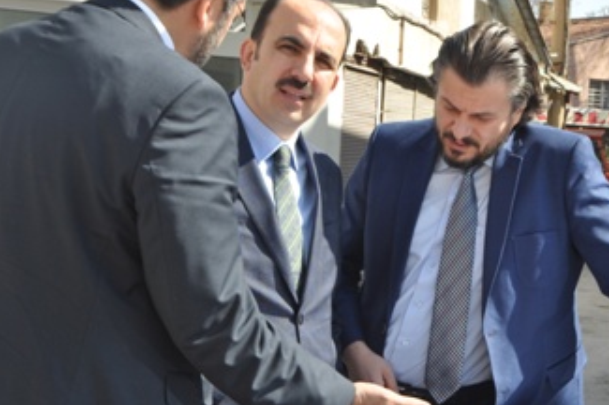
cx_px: 384
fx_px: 1538
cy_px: 204
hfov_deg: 22.3
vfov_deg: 15.0
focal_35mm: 91
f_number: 7.1
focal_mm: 44
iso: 200
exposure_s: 1/200
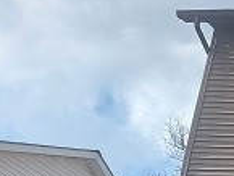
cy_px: 291
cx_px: 704
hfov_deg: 9.8
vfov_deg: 9.4
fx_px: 1035
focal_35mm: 153
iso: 25
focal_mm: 5.23
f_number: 1.8
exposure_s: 1/749
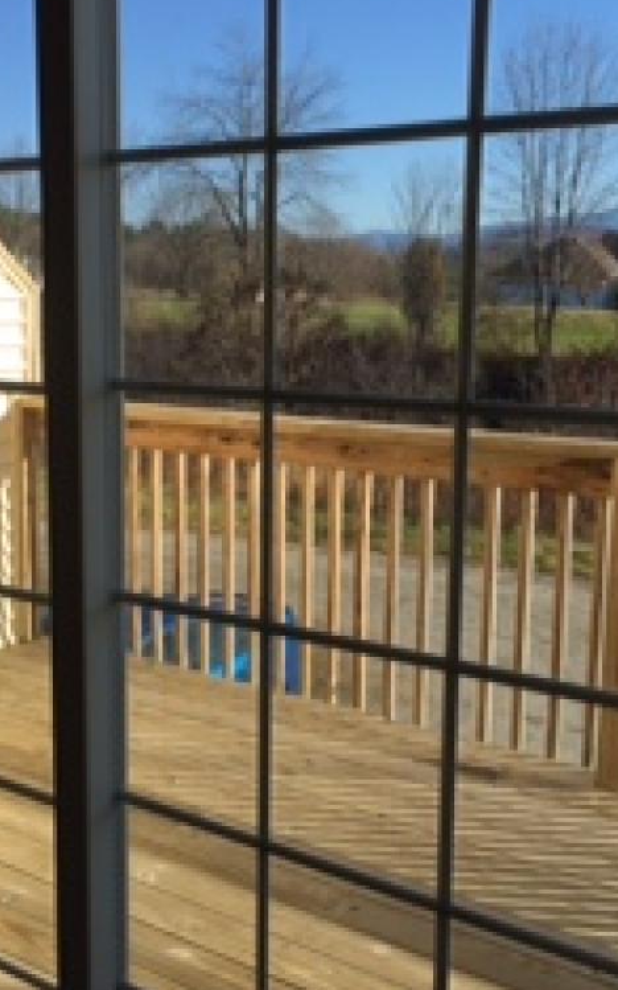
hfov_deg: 30.4
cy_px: 488
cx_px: 243
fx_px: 1132
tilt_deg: -8.9
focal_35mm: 42
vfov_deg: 47.2
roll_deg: +1.8
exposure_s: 1/1282
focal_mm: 4.15
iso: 32
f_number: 2.2
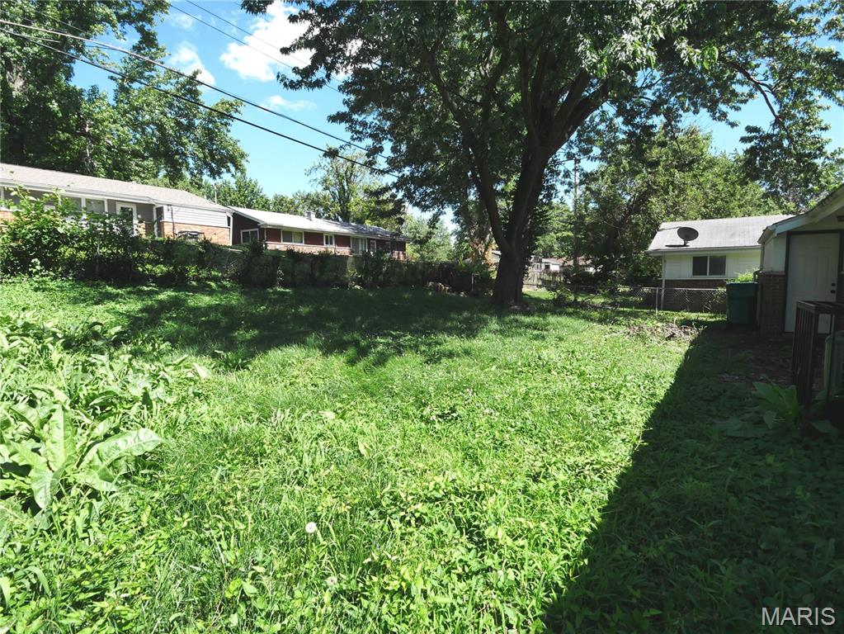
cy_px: 317
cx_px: 422
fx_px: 439
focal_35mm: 18
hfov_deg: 87.7
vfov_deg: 71.6
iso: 200
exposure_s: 1/320
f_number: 7.1
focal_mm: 9
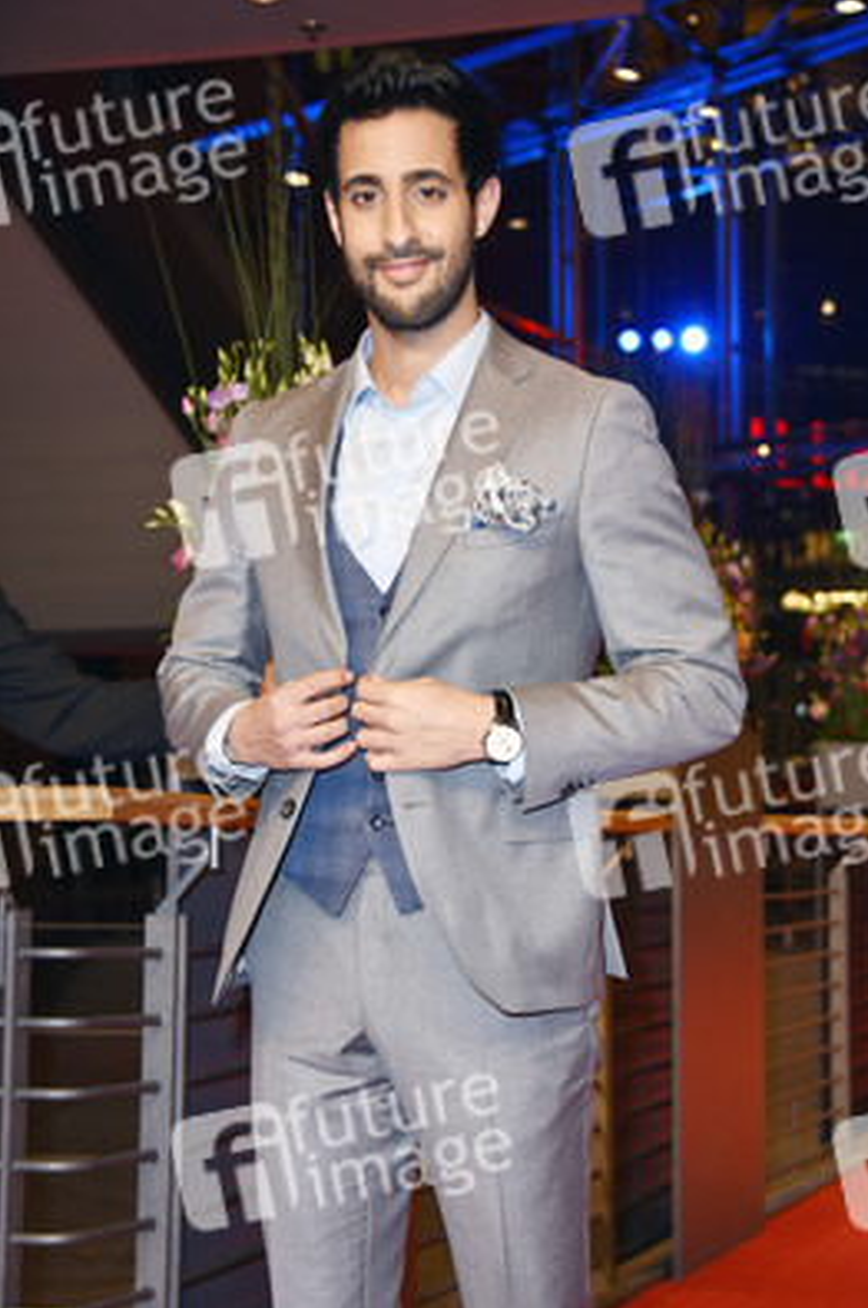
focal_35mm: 73
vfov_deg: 27.7
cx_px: 437
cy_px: 656
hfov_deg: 18.6
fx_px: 2649
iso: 640
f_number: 5.6
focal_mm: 72
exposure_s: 1/125
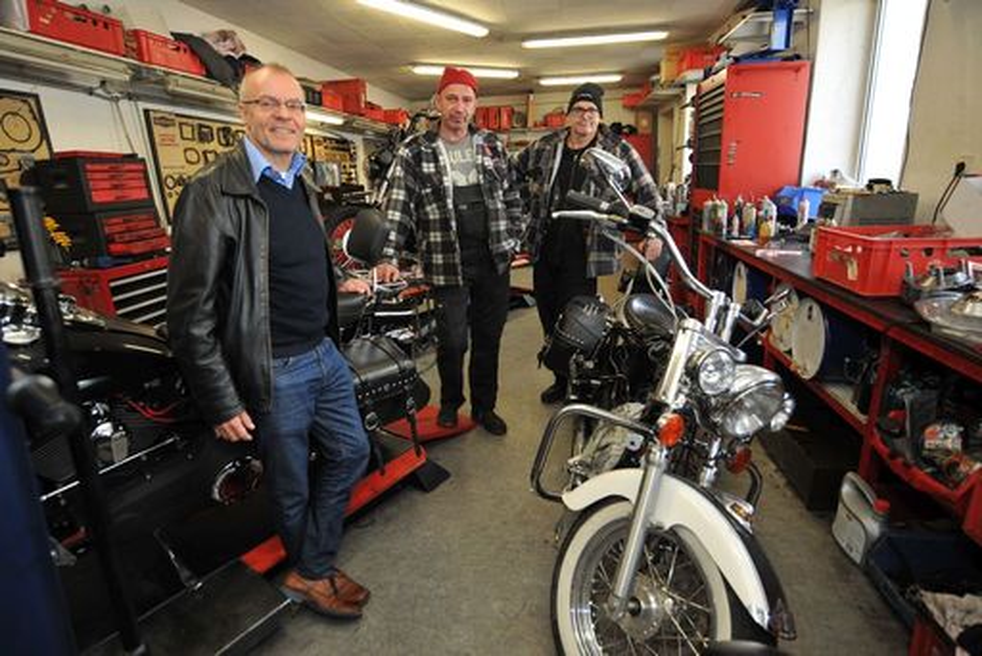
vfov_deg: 67.5
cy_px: 328
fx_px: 491
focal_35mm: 18
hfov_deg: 90.0
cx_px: 491
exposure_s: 1/60
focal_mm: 18
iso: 320
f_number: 3.5
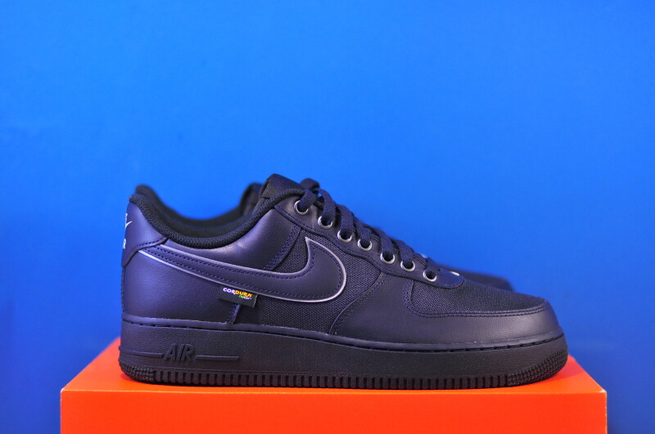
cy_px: 217
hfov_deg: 27.0
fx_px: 1363
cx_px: 328
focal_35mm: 75
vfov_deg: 18.1
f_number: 2
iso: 250
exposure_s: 1/320
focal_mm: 50
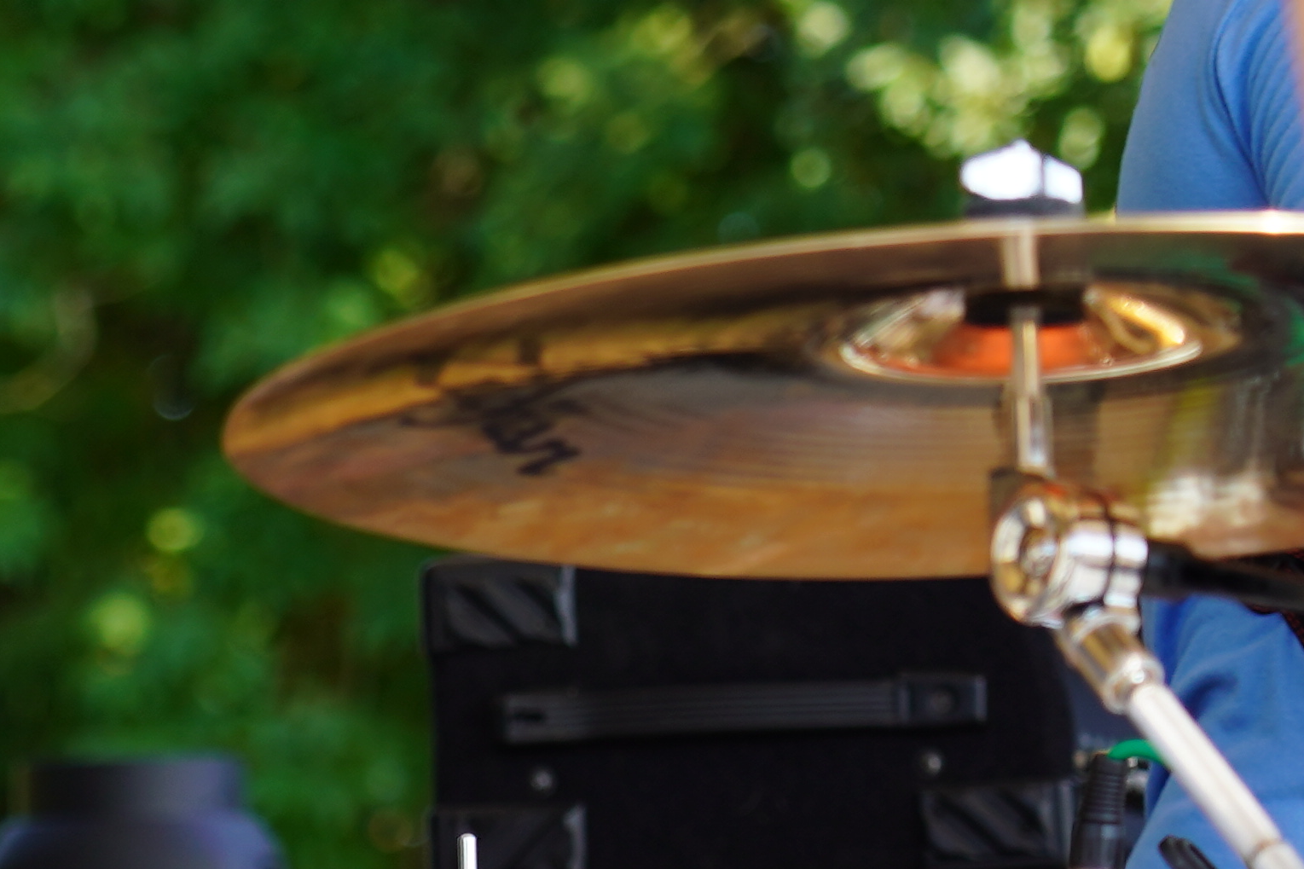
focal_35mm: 412
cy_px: 887
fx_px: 14921
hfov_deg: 5.0
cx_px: -479
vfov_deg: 3.3
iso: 100
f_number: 4.5
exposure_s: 1/125
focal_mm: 105
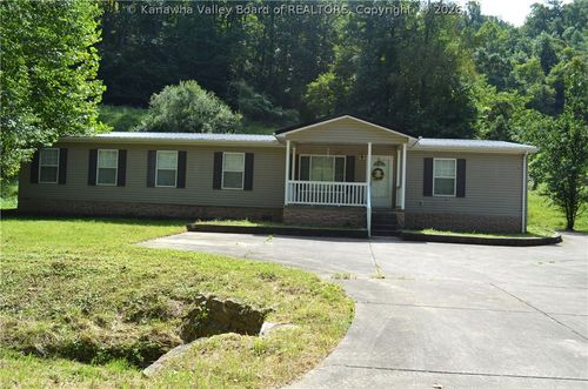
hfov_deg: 57.3
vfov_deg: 39.8
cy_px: 194
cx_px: 294
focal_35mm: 33
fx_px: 538
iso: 200
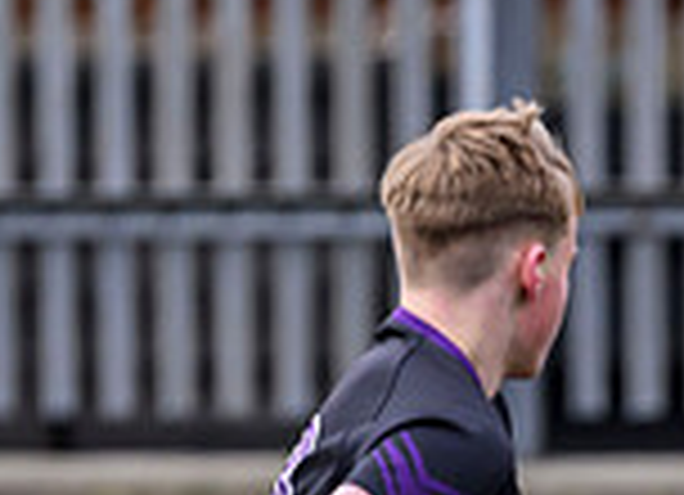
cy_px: 1002
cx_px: 1879
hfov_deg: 0.8
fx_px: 47202
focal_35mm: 2419
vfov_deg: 0.6
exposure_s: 1/1600
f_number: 3.5
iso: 500
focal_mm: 400
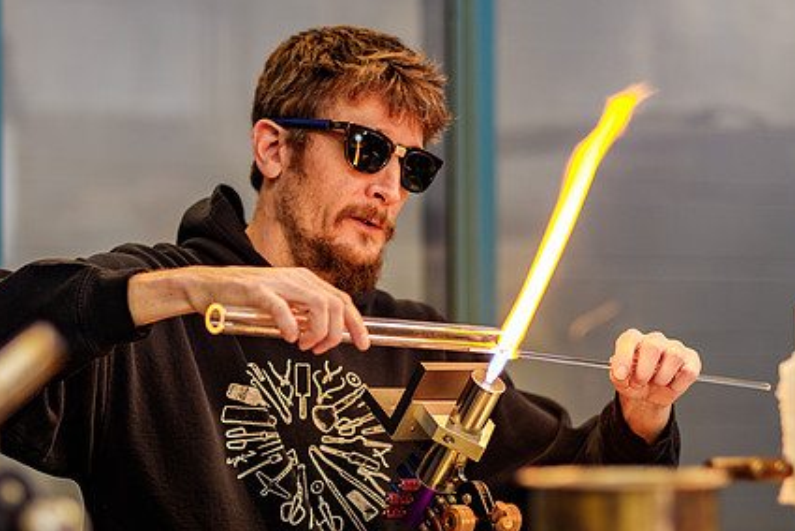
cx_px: 379
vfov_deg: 10.4
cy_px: 262
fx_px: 2917
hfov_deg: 15.5
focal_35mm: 132
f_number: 1.4
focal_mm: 56
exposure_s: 1/125
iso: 200
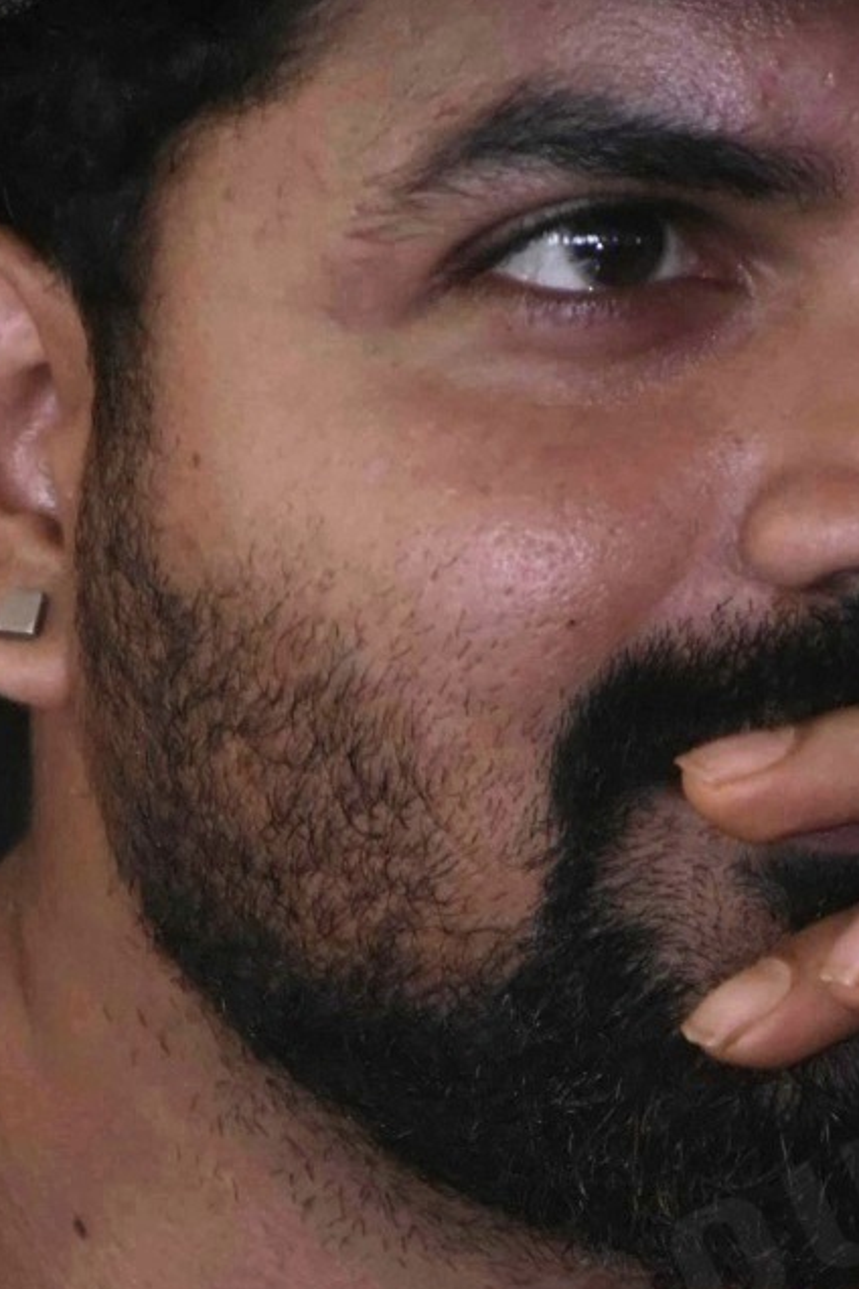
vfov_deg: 3.2
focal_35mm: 644
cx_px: 642
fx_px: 23048
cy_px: 991
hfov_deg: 2.1
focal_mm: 140
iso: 2500
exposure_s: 1/125
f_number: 5.6
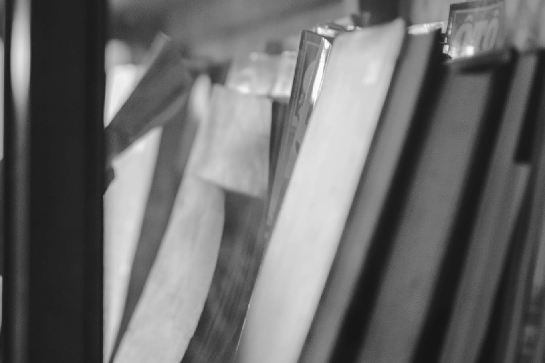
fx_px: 4024
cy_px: 24
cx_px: 52
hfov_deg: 7.7
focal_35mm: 266
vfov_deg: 5.2
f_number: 1.8
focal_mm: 85
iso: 250
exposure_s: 1/30
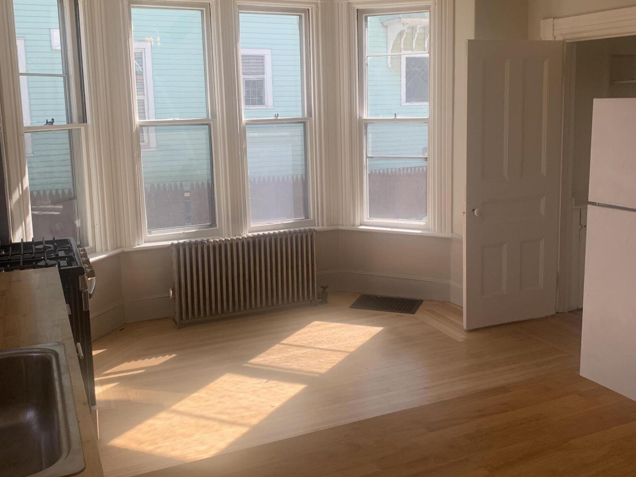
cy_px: 191
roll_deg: +0.5
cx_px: 320
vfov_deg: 40.5
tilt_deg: -7.7
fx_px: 643
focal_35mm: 35
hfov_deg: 52.6
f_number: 1.8
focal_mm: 4.25
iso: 25
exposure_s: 1/197
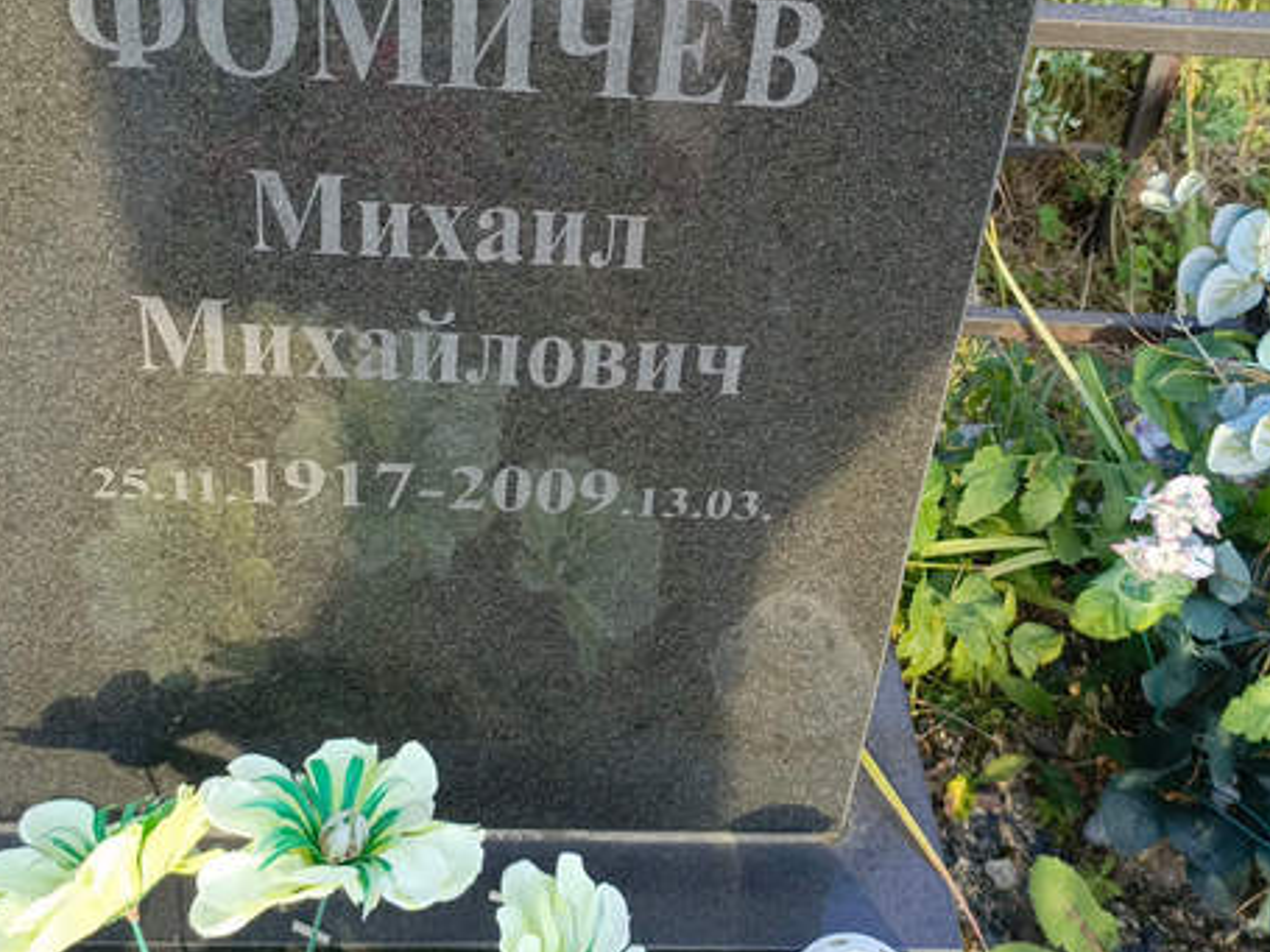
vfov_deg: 32.2
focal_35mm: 44
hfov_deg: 43.0
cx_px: 656
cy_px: 235
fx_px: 1614
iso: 110
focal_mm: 4.76
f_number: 1.69
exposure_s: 1/172
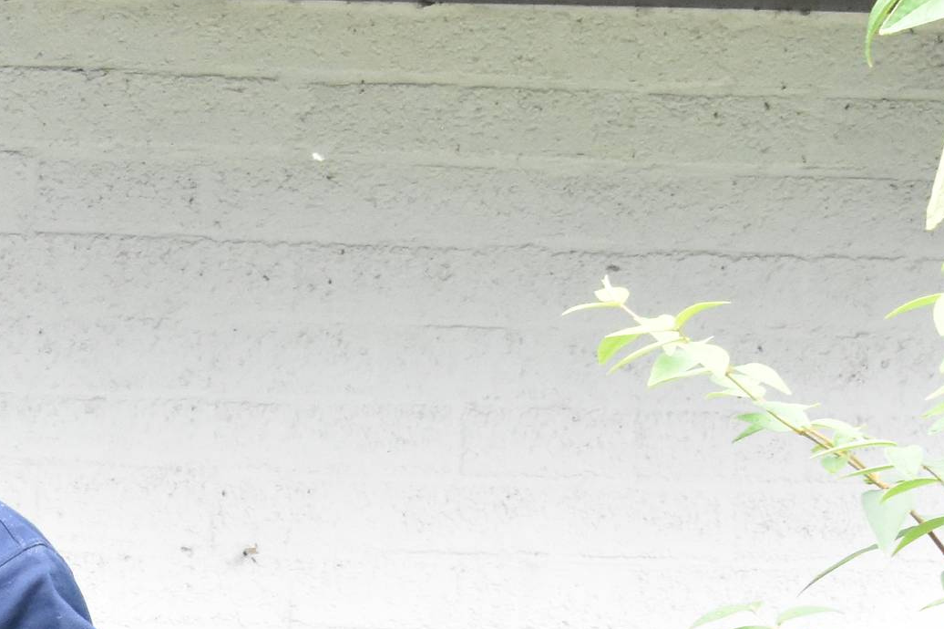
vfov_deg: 7.6
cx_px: -517
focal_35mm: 178
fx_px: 4666
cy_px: 991
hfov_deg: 11.1
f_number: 11
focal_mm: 32
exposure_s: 1/500
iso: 3200
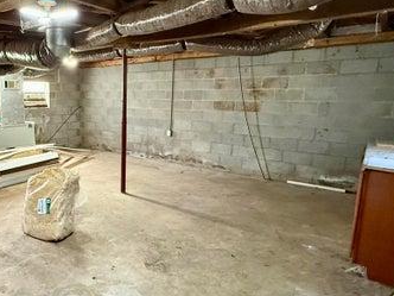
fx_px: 307
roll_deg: +0.5
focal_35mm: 27
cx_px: 89
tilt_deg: -8.9
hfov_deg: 60.9
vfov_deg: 51.4
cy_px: 145
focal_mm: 2.22
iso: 400
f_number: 2.2
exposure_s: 1/60
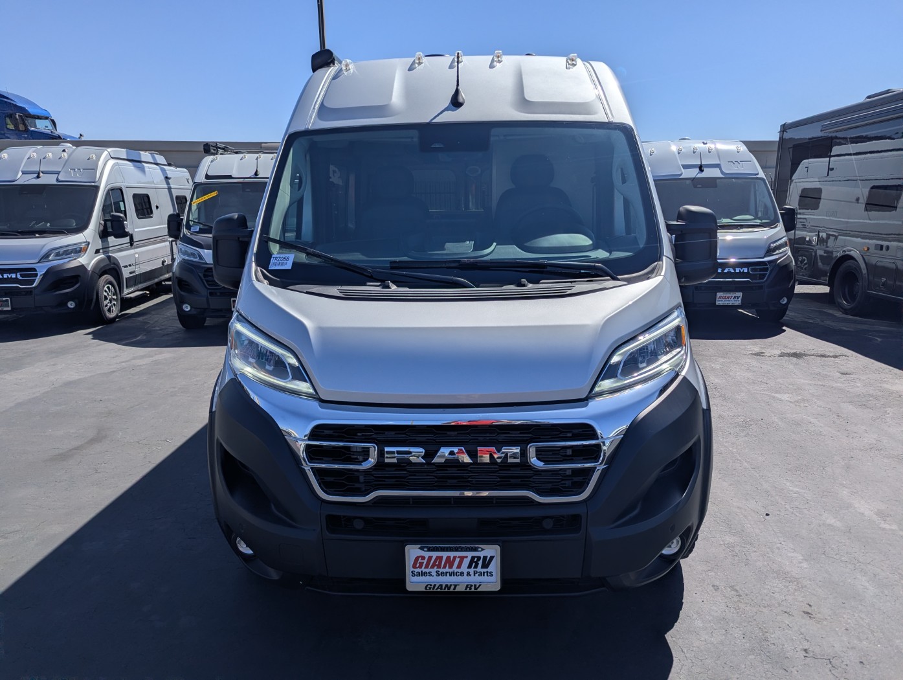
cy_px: 340
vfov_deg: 56.9
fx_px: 627
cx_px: 452
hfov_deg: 71.5
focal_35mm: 24
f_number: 1.85
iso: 44
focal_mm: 6.81
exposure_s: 1/5952
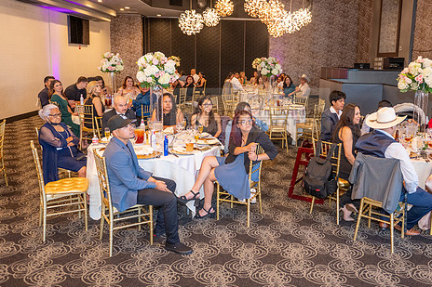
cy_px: 110
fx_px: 360
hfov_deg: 61.6
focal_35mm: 30
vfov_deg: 43.3
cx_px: 251
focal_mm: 24
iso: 1000
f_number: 2.8
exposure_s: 1/125
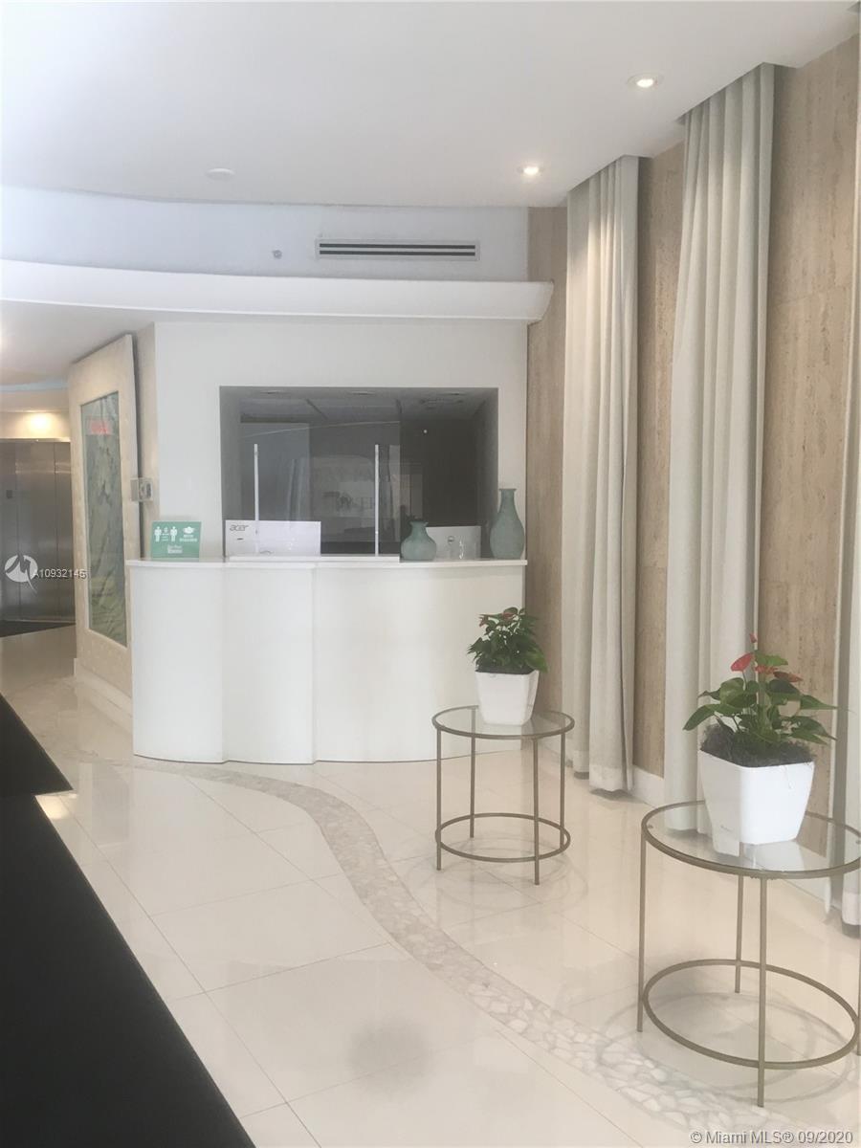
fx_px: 962
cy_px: 574
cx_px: 430
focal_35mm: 29
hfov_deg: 48.2
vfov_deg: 61.7
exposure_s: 1/30
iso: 32
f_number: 2.2
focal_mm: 4.15
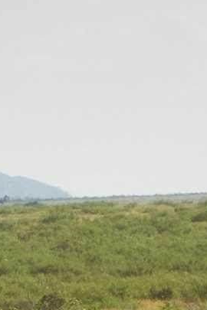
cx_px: -91
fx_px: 7305
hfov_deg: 1.6
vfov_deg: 2.4
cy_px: 322
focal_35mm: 847
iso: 64
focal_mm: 45.8
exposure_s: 1/640
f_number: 5
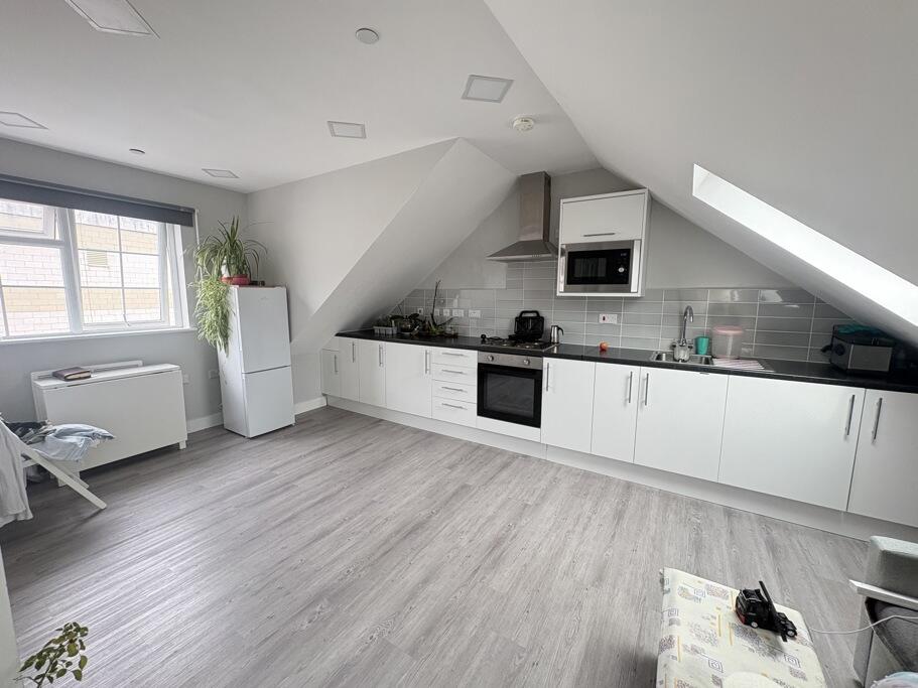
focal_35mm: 14
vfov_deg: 85.7
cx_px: 459
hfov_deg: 102.1
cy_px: 344
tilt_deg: -8.2
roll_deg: +0.1
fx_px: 371
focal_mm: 2.22
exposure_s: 1/99
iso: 200
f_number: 2.2
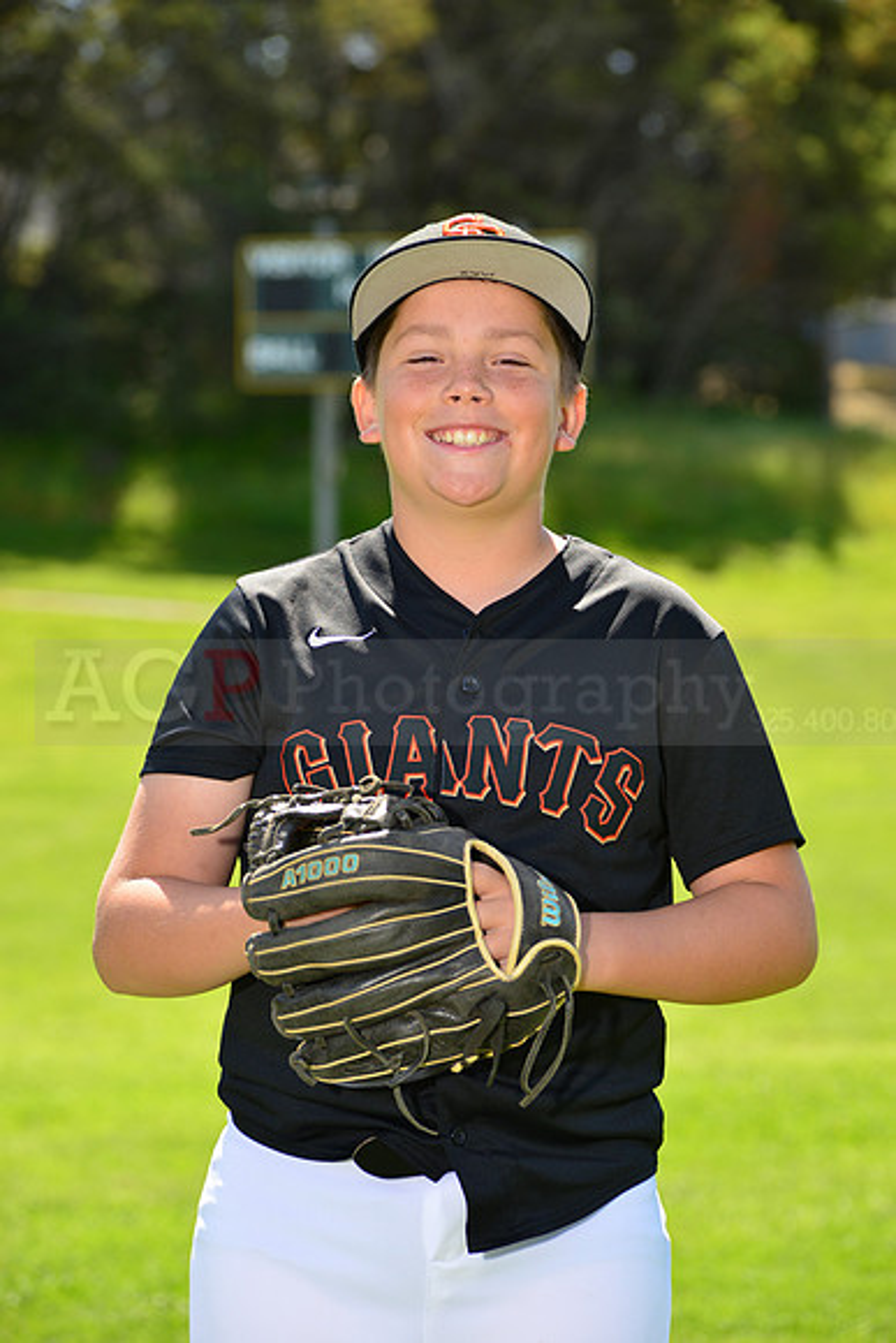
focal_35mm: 145
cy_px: 672
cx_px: 448
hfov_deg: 9.5
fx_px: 5410
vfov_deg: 14.2
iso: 200
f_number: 8
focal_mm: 145
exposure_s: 1/250
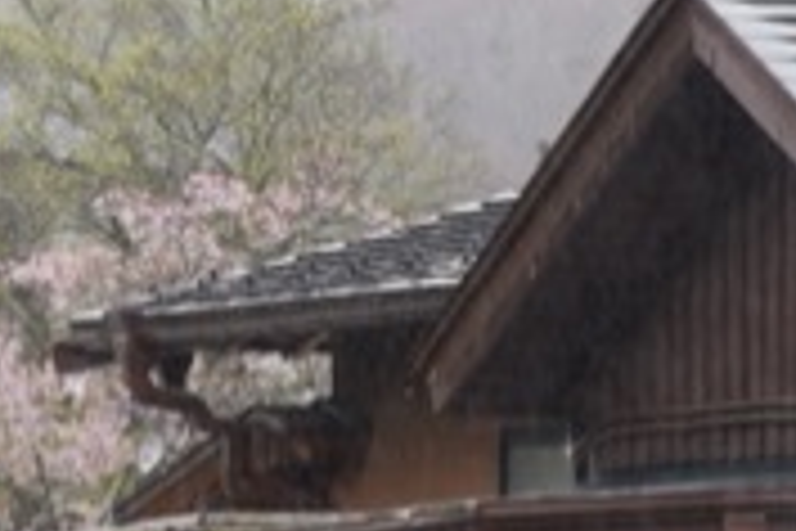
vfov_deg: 3.0
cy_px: 554
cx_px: -423
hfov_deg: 4.5
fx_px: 9993
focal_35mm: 452
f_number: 5.6
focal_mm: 125
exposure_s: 1/160
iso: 160
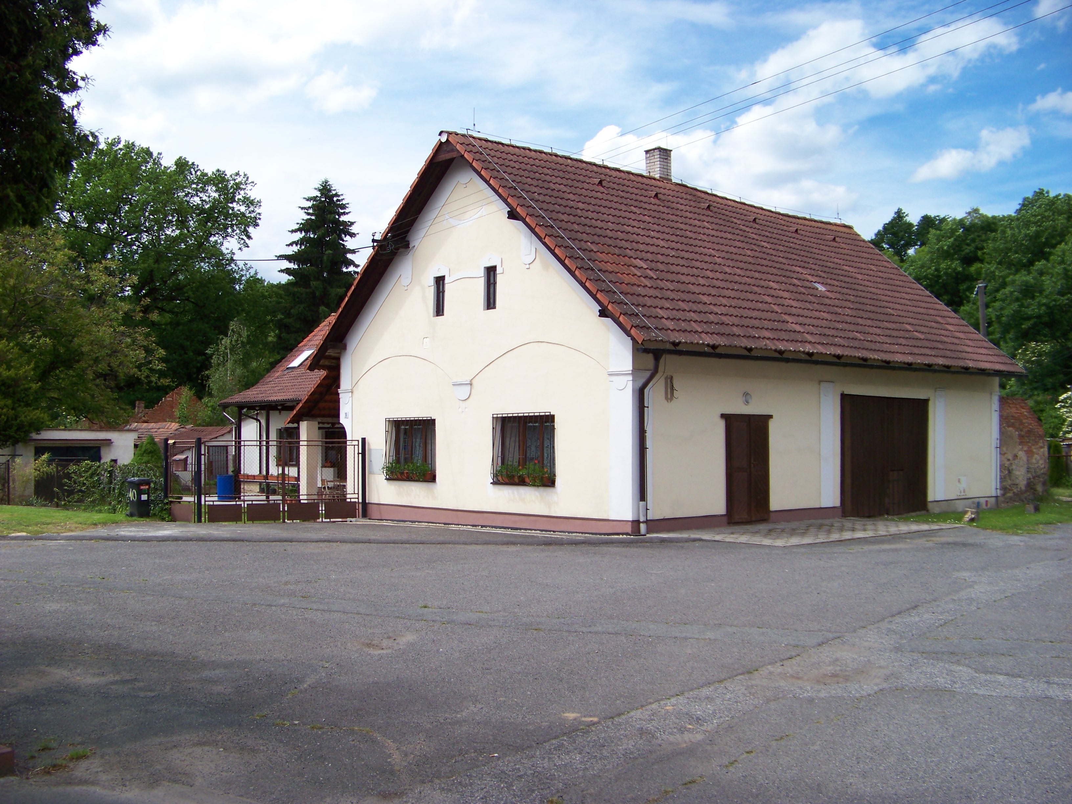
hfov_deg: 51.4
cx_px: 536
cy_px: 402
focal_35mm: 36
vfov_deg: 39.7
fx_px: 1115
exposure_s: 1/800
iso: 64
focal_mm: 5.85
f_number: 2.8
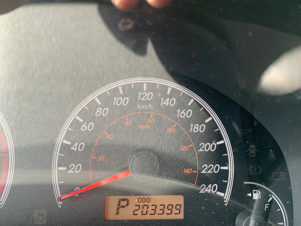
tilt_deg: -16.8
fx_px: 226
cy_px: 113
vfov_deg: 53.1
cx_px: 150
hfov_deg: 67.3
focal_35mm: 26
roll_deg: +1.6
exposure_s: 1/100
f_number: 1.8
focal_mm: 4.25
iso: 100
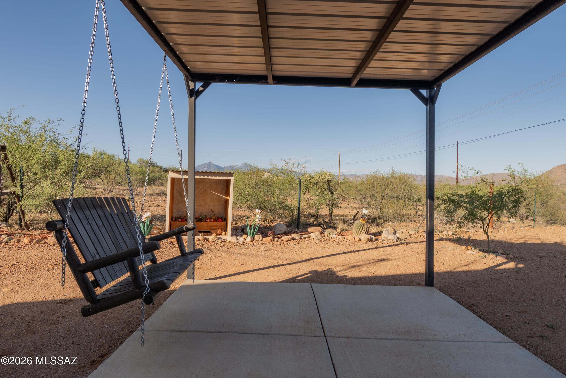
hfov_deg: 81.2
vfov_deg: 59.5
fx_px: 330
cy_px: 189
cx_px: 283
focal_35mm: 21
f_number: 11
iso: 125
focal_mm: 14
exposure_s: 1/125
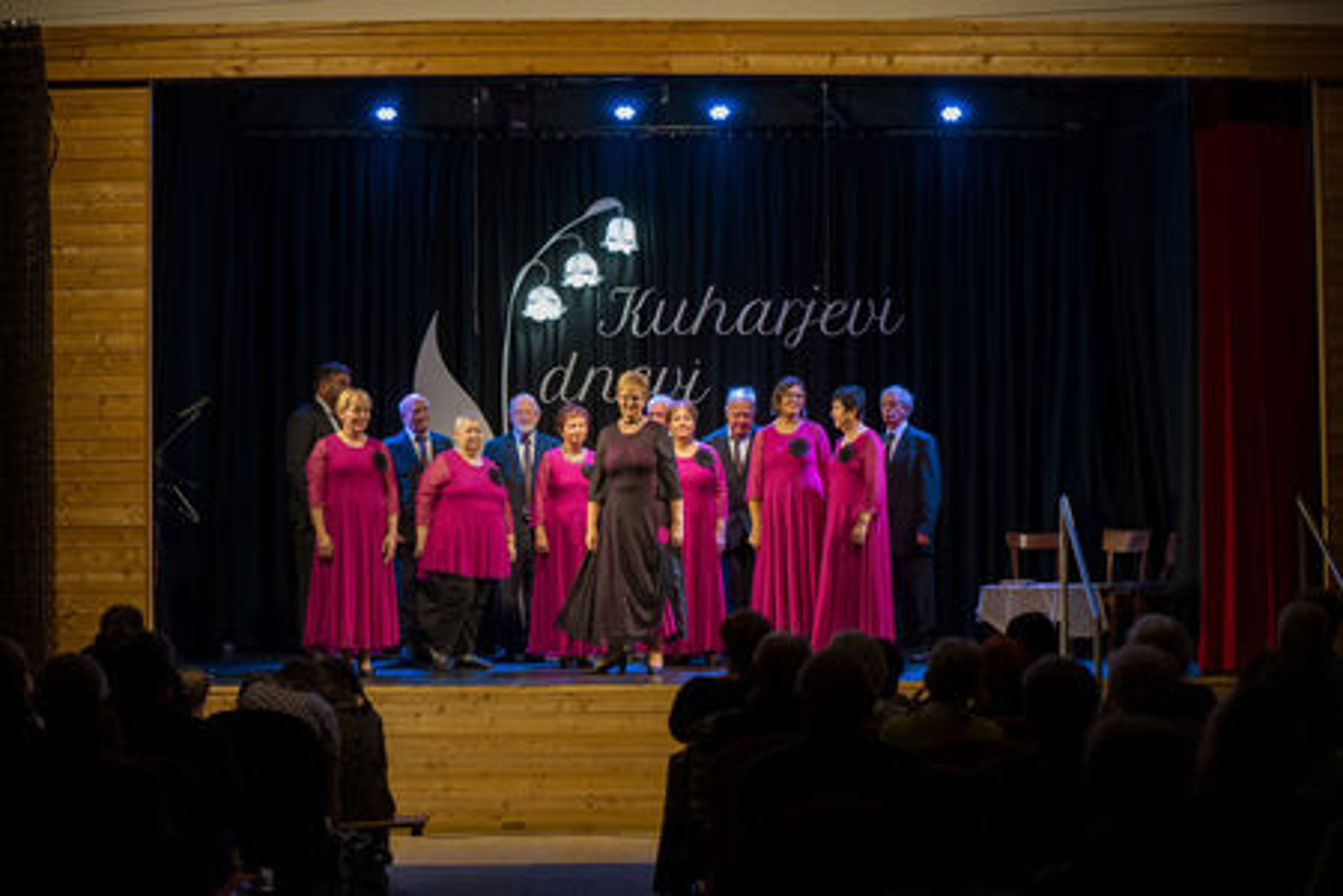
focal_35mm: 70
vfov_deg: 19.5
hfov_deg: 28.8
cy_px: 448
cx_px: 672
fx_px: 2611
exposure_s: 1/250
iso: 1600
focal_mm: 70
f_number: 2.8
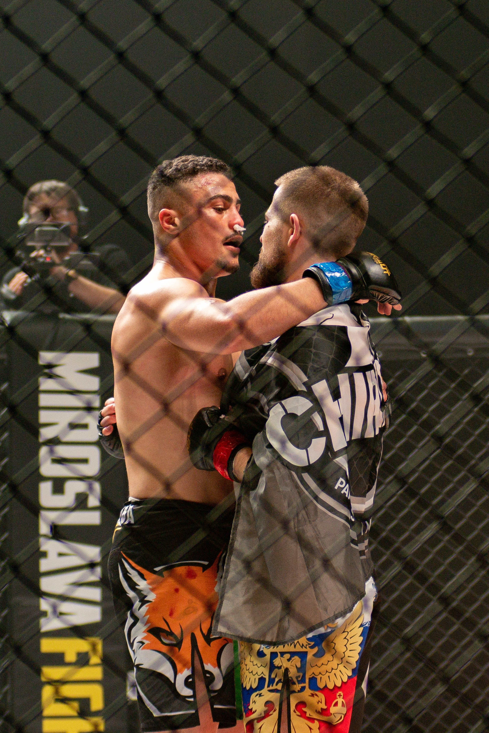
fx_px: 3044
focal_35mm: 149
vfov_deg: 13.7
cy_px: 322
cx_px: 302
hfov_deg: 9.2
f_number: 4
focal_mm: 80
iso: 2000
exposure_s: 1/640
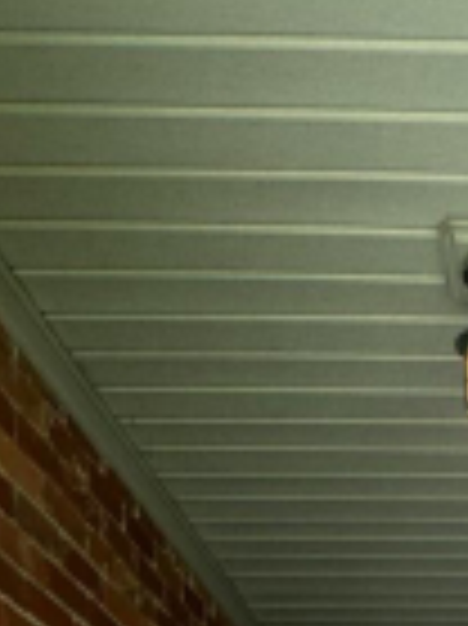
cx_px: 590
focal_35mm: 67
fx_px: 1210
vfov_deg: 19.4
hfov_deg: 20.2
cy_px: 1200
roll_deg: +0.0
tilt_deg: -7.4
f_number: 2.2
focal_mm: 2.22
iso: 100
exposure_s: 1/99
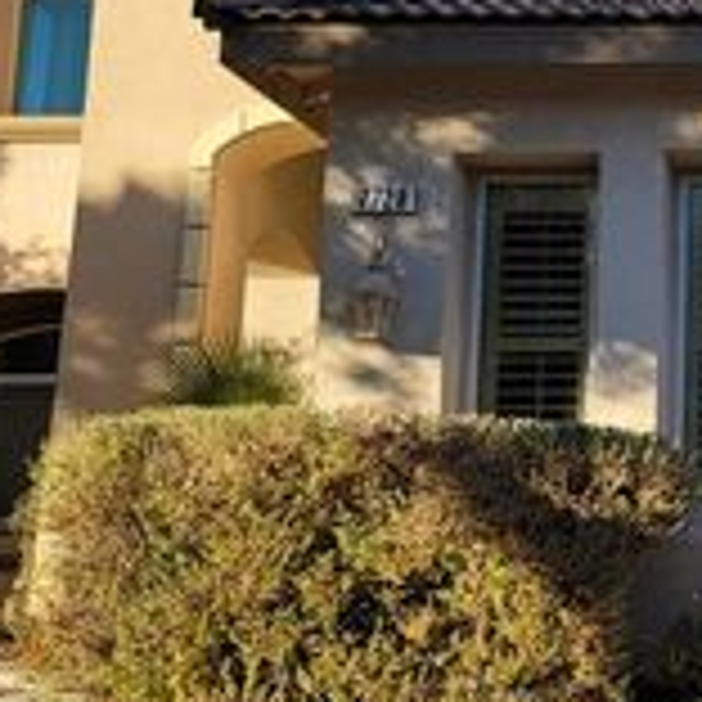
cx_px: 882
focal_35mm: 71
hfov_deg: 22.1
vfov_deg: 24.1
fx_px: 1629
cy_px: 173
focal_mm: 7
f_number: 1.8
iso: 20
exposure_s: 1/574
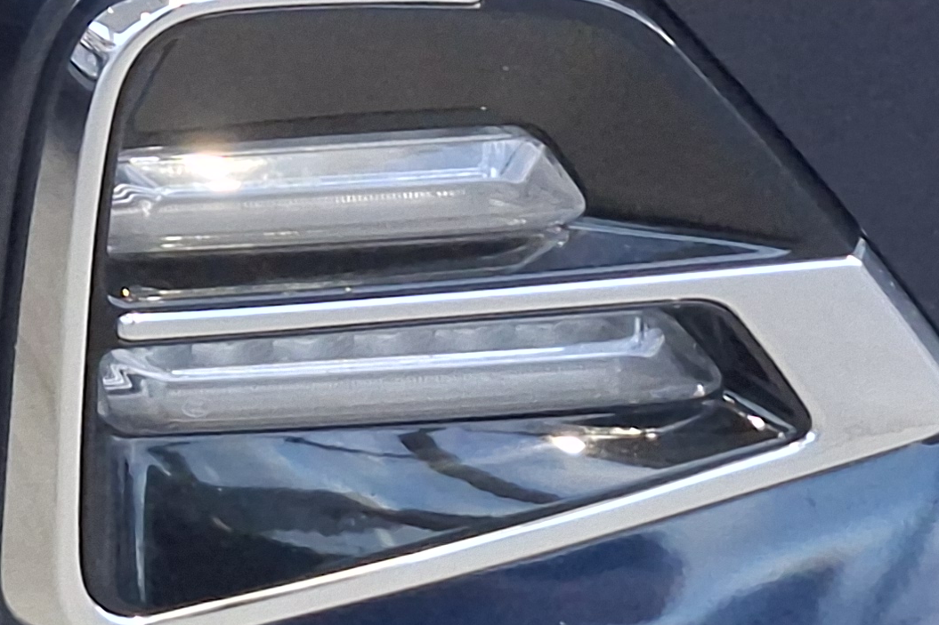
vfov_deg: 6.9
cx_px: -150
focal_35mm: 185
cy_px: -976
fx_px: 4824
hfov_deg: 10.9
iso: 125
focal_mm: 5.54
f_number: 1.8
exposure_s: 1/120
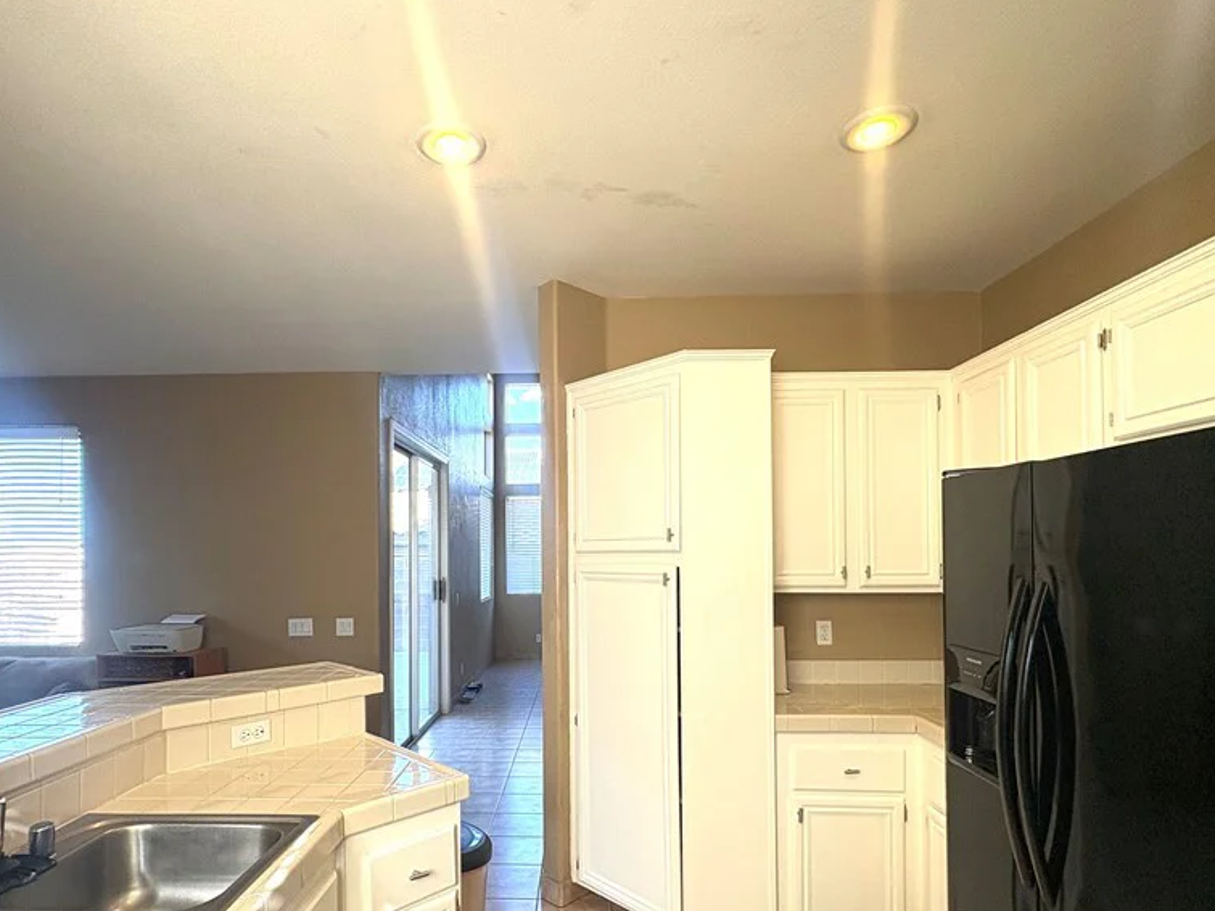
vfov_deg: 68.0
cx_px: 558
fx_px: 667
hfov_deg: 84.5
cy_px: 544
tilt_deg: +0.7
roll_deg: +0.7
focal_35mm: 19
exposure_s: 1/132
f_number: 2.2
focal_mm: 2.22
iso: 100
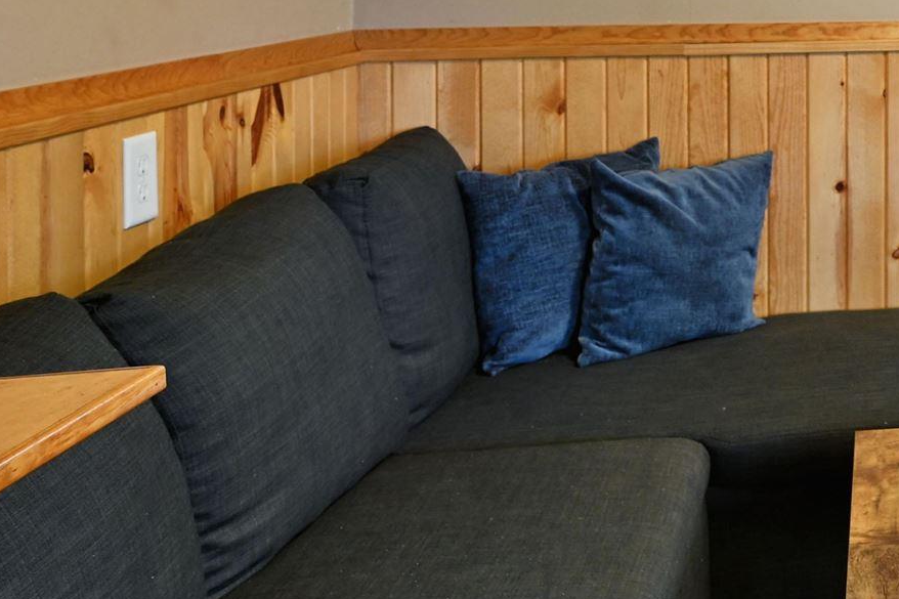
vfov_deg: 22.8
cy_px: -51
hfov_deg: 28.4
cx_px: 1207
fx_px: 1398
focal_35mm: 56
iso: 400
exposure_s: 1/10
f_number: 5.6
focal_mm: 16
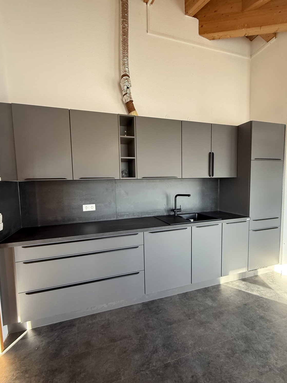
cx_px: 142
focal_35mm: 15
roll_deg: -1.3
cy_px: 199
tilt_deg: -4.5
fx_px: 166
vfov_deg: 98.1
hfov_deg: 81.8
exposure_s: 1/99
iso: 250
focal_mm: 2.22
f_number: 2.2
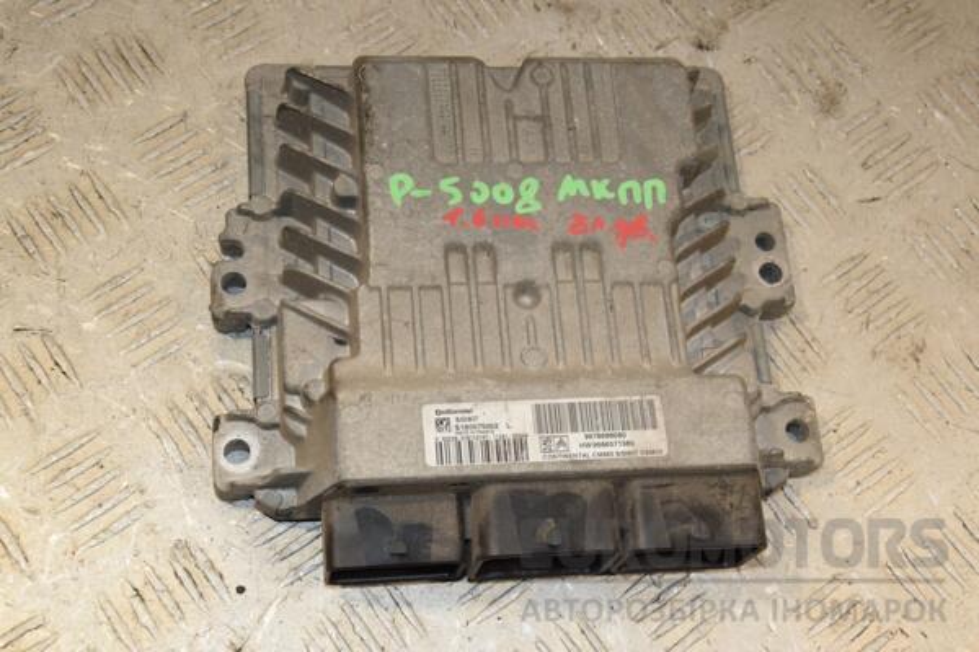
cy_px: 326
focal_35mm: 57
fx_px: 1550
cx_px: 490
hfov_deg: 35.1
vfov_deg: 23.8
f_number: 9
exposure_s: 1/200
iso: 800
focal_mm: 38
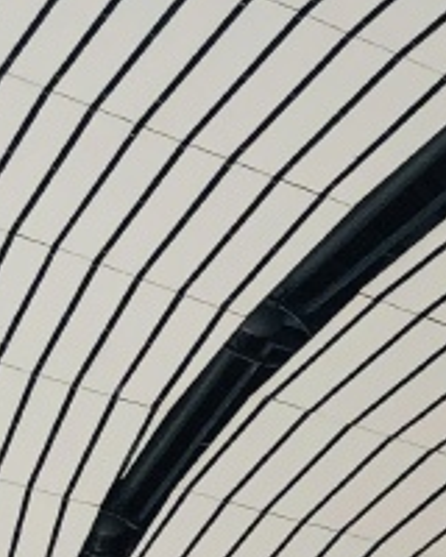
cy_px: 855
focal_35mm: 164
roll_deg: -1.6
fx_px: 2706
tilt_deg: +26.0
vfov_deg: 11.3
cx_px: 1040
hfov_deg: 8.6
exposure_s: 1/120
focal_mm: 3.99
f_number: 1.8
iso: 50
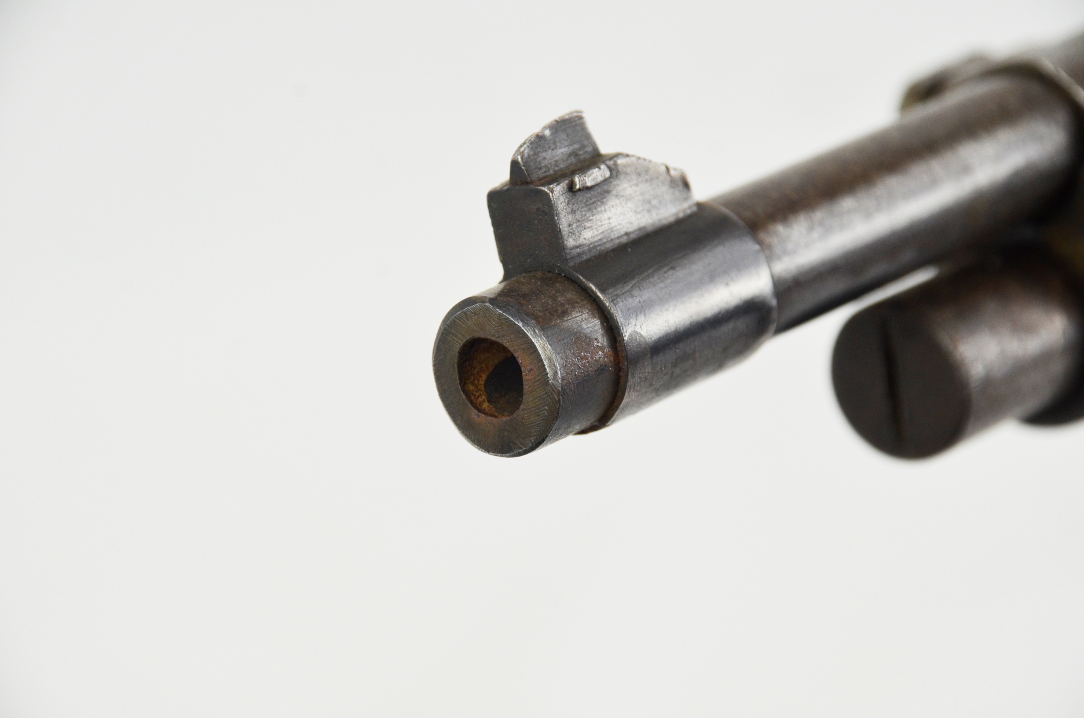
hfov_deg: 12.3
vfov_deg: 8.1
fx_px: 5048
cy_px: 359
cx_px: 542
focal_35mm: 168
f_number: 9
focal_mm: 112
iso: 640
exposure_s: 1/125
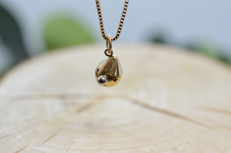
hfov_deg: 33.5
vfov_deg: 22.5
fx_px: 384
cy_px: 76
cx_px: 116
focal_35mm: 60
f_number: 6.3
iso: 3200
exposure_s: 1/800
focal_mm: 40
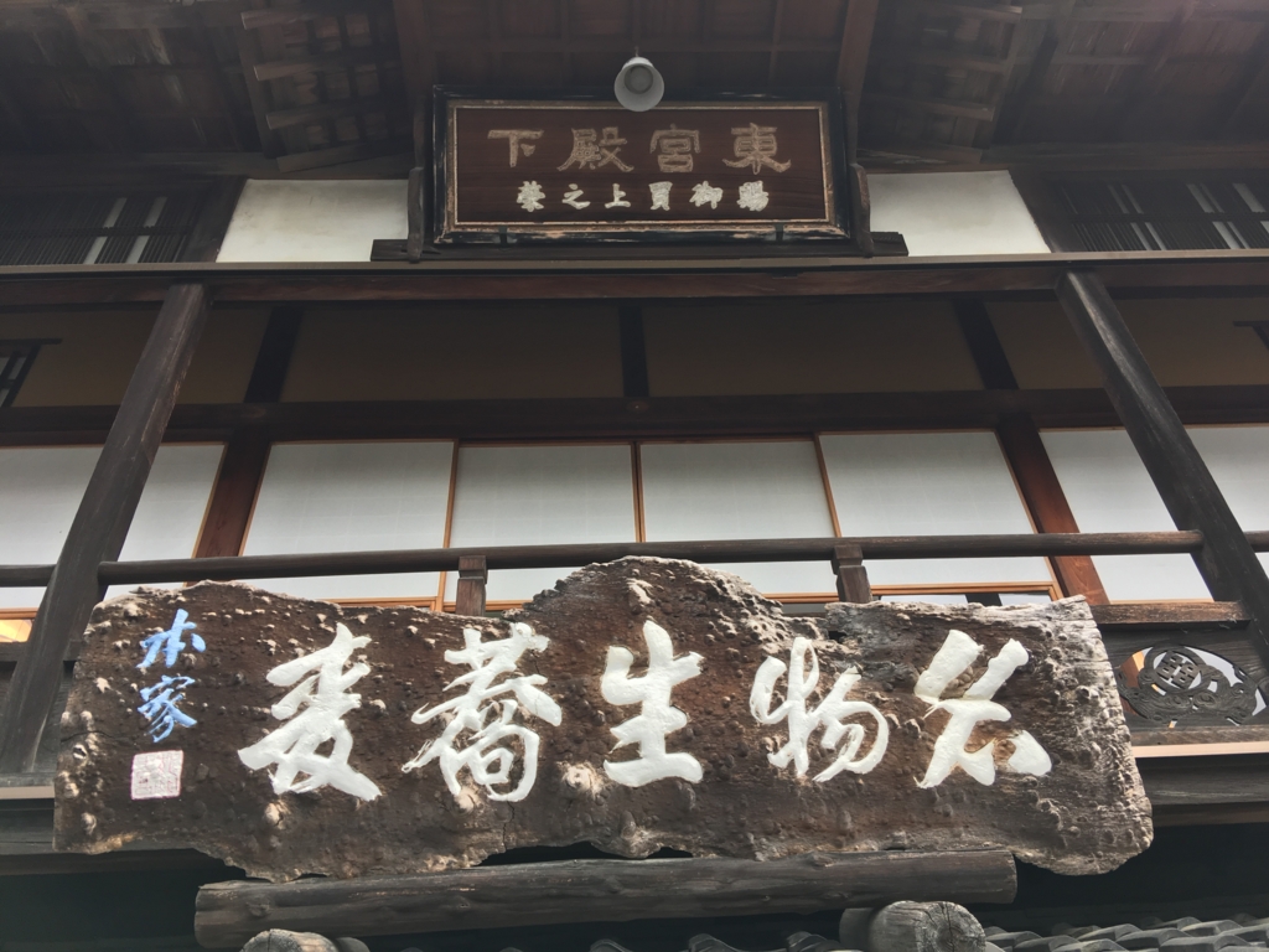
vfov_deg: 48.2
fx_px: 1063
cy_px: 476
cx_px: 634
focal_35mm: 29
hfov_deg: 61.7
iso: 25
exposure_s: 1/121
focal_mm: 4.15
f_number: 2.2
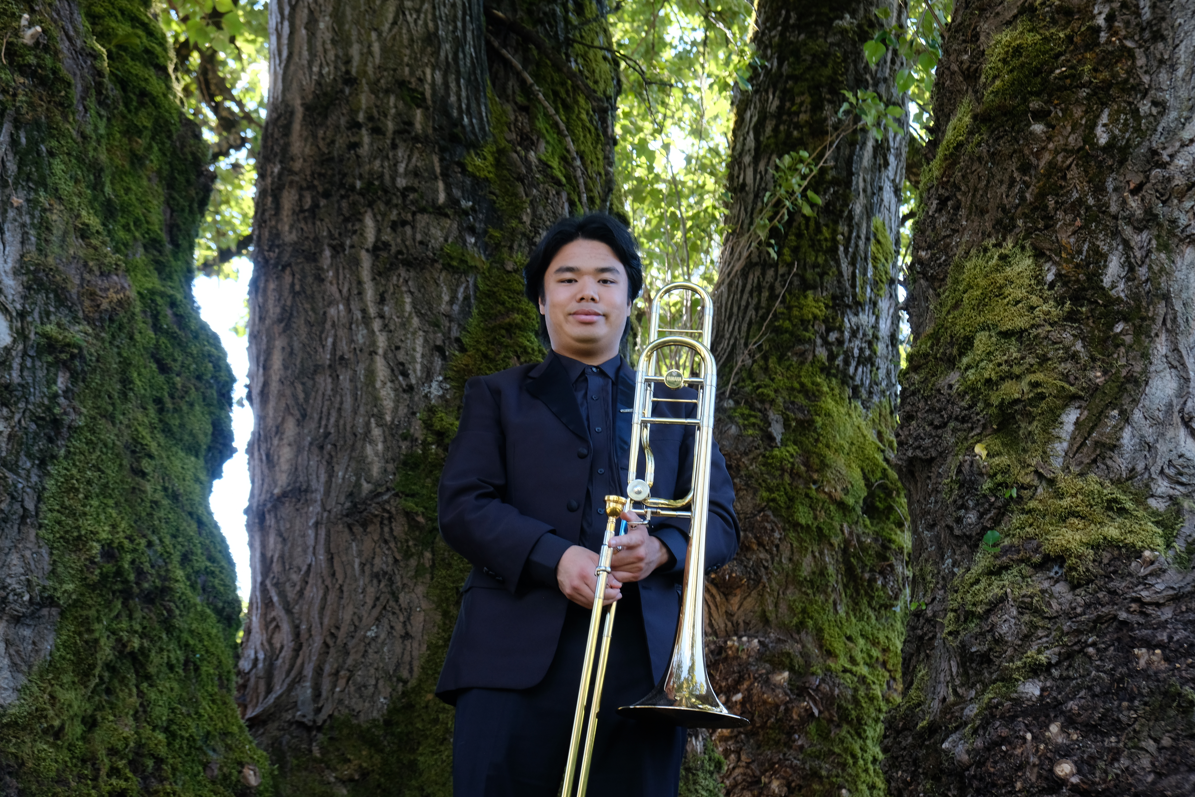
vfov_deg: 27.5
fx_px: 1626
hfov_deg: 40.3
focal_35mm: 49
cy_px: 398
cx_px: 598
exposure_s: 1/85
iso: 400
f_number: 5.6
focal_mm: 32.9
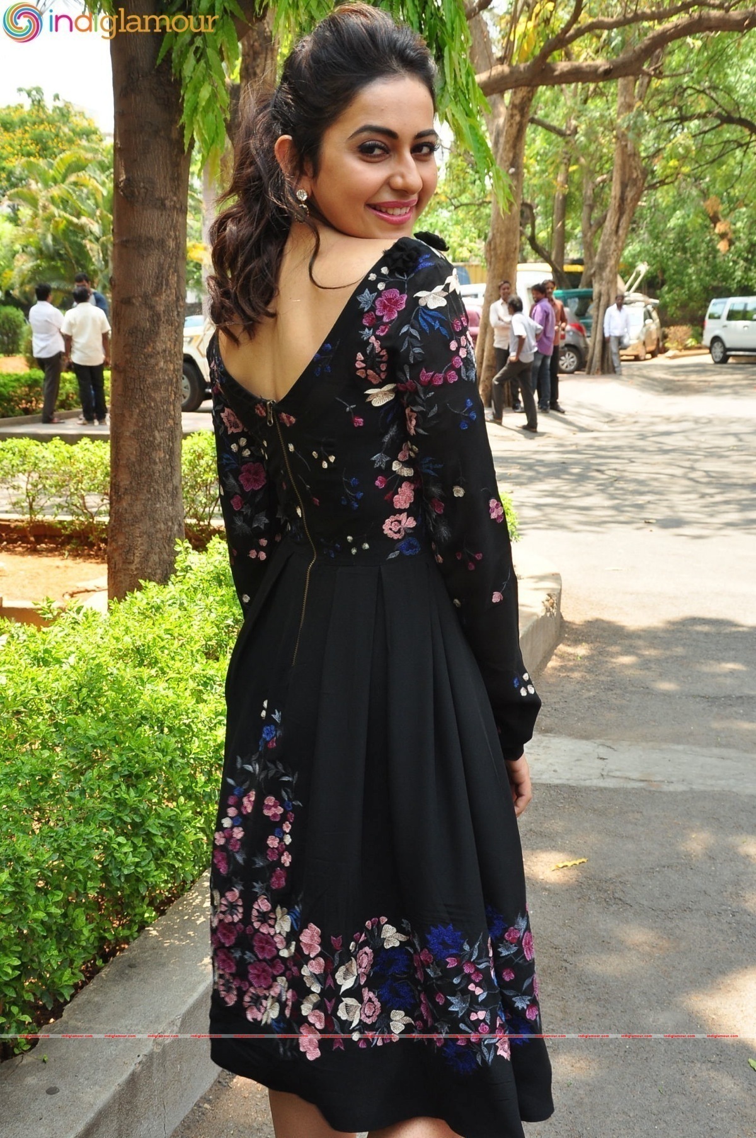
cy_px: 569
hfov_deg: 28.0
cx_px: 378
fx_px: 1516
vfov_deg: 41.2
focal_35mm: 48
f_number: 9
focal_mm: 32
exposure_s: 1/125
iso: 400
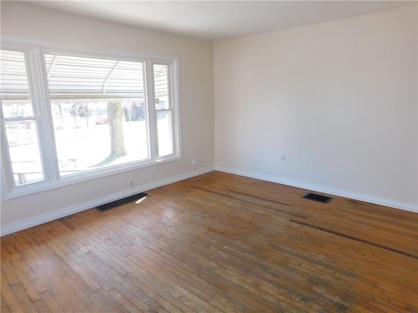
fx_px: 278
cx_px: 209
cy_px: 156
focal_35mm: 23
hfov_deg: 73.9
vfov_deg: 58.9
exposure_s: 1/60
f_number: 3
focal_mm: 4
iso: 125
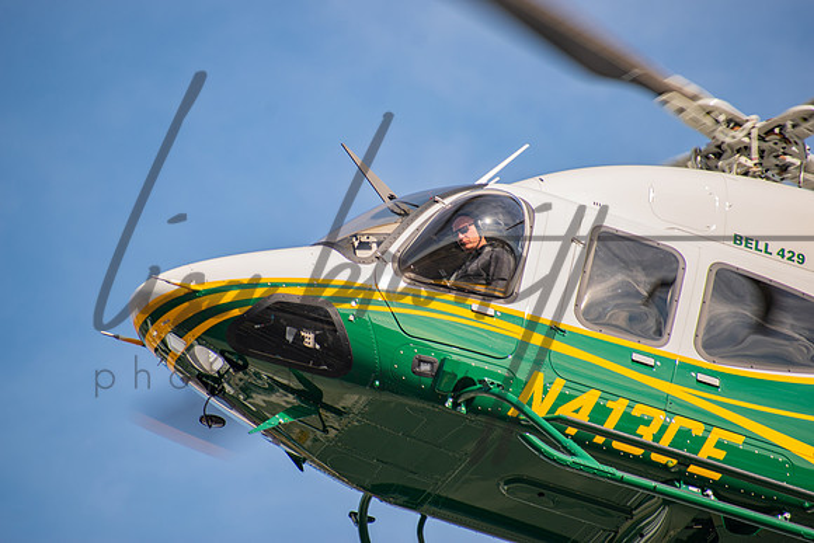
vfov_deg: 3.1
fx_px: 10177
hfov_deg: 4.6
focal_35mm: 450
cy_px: 272
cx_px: 407
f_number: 6.3
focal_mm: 300
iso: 100
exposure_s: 1/320
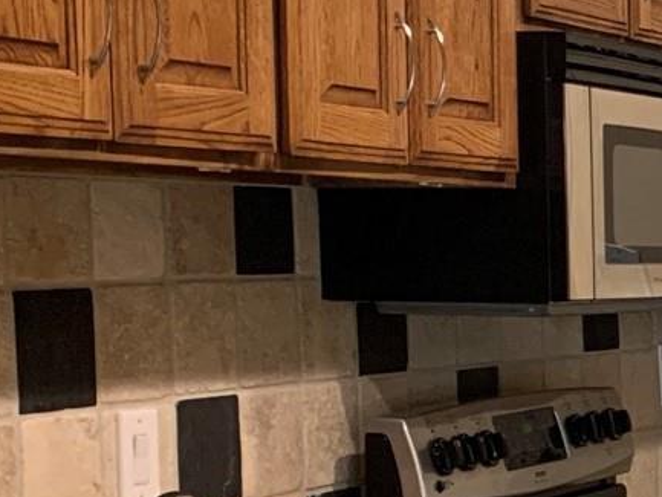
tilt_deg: -5.1
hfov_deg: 13.5
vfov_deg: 12.0
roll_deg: +0.0
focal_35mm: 123
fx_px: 2353
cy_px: 459
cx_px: 1361
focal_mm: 4.25
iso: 200
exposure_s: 1/60
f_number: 1.8
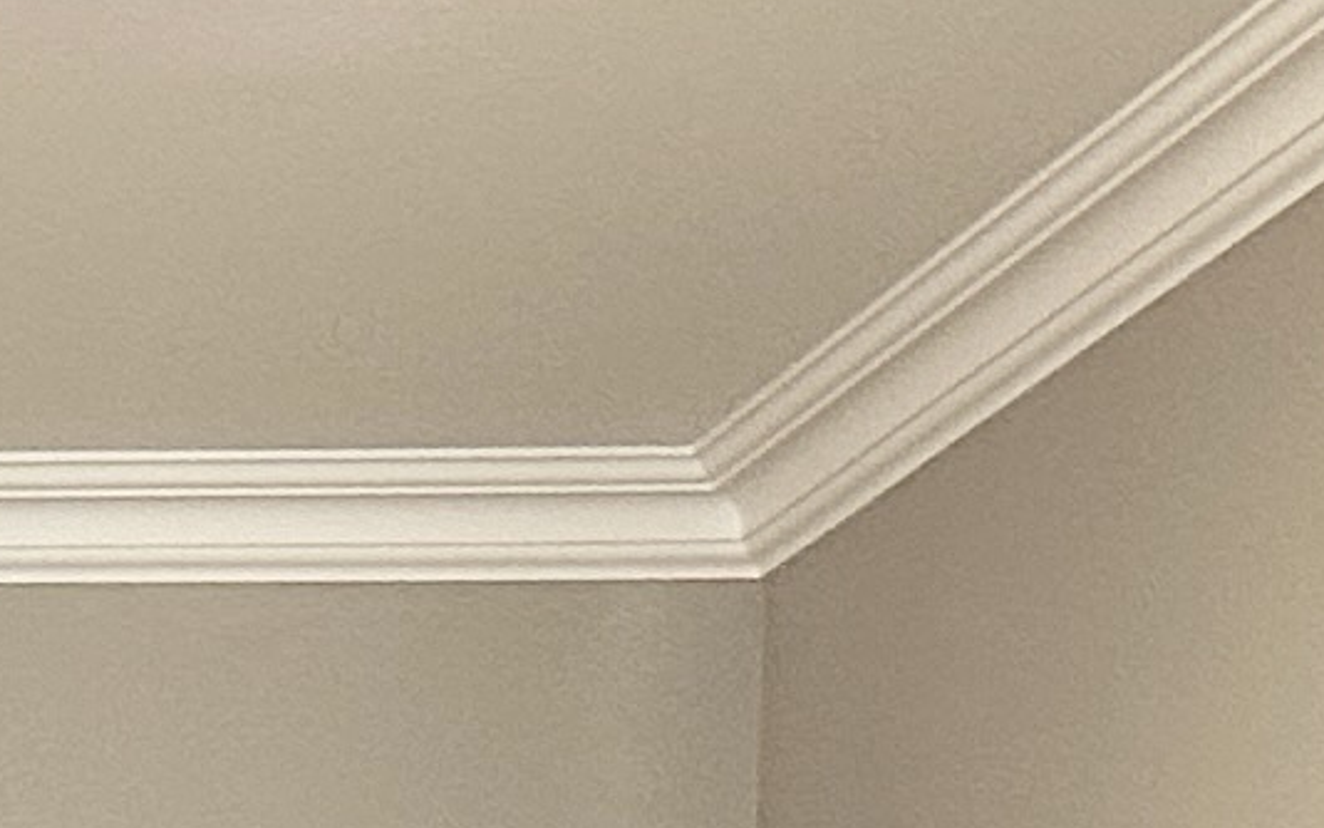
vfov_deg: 6.0
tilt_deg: -6.0
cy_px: 3044
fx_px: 6929
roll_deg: +0.4
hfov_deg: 9.8
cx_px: -1703
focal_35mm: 192
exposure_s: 1/121
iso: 160
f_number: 1.78
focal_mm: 6.86
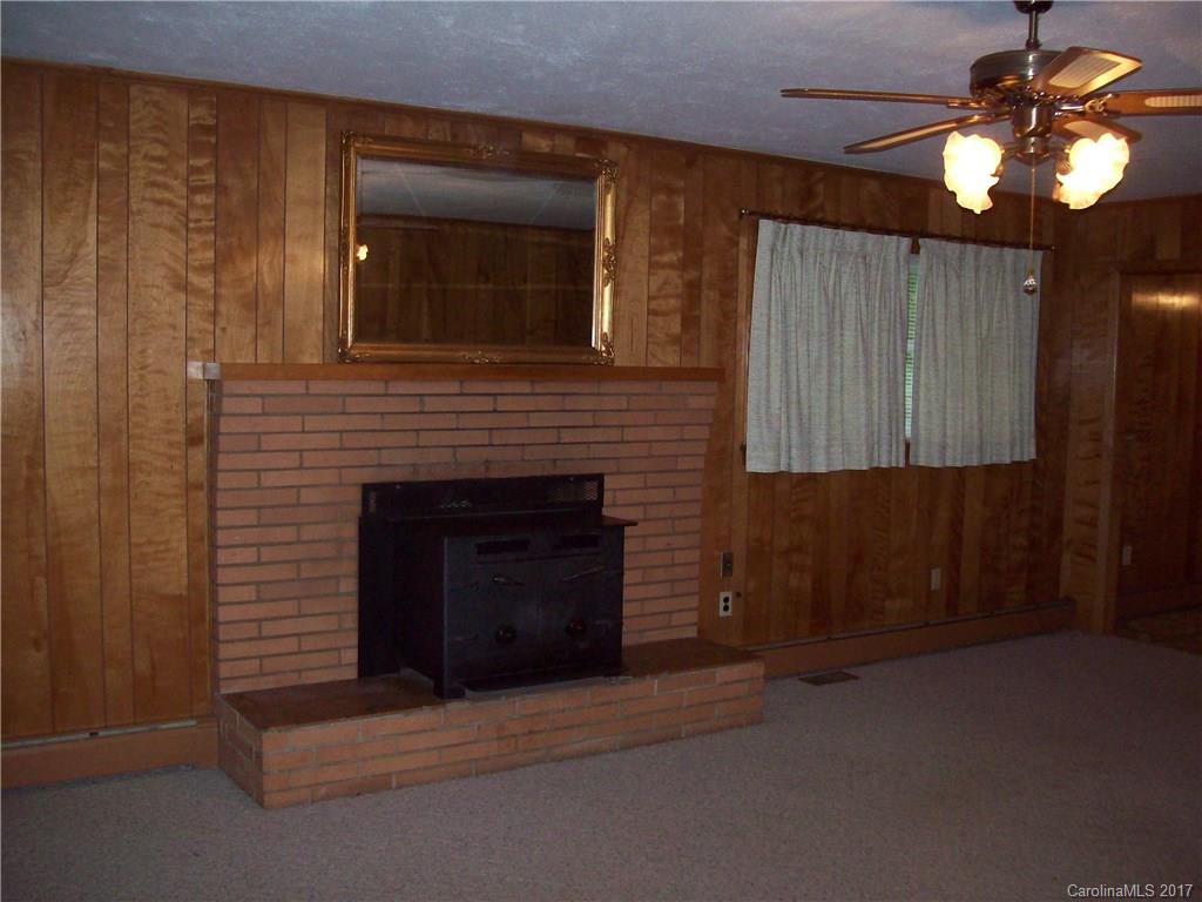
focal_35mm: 36
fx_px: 1250
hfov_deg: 51.4
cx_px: 601
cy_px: 451
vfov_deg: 39.7
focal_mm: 6
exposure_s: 1/64
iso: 200
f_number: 2.7
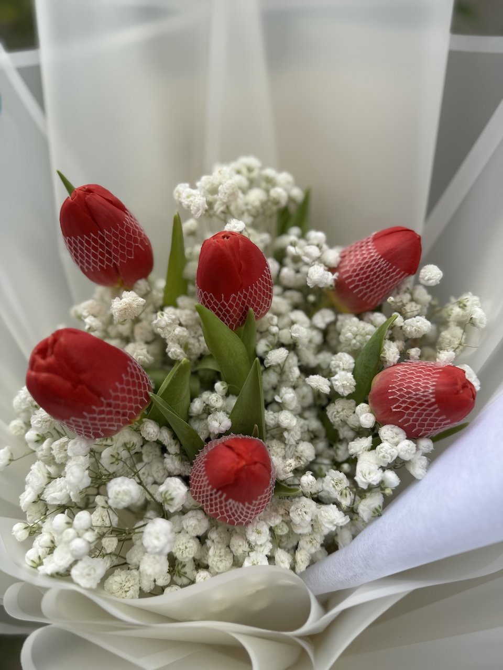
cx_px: 252
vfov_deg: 71.6
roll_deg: -0.2
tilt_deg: -37.7
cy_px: 335
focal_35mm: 24
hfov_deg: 56.8
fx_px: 465
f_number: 1.78
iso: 80
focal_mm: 6.76
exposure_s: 1/1980
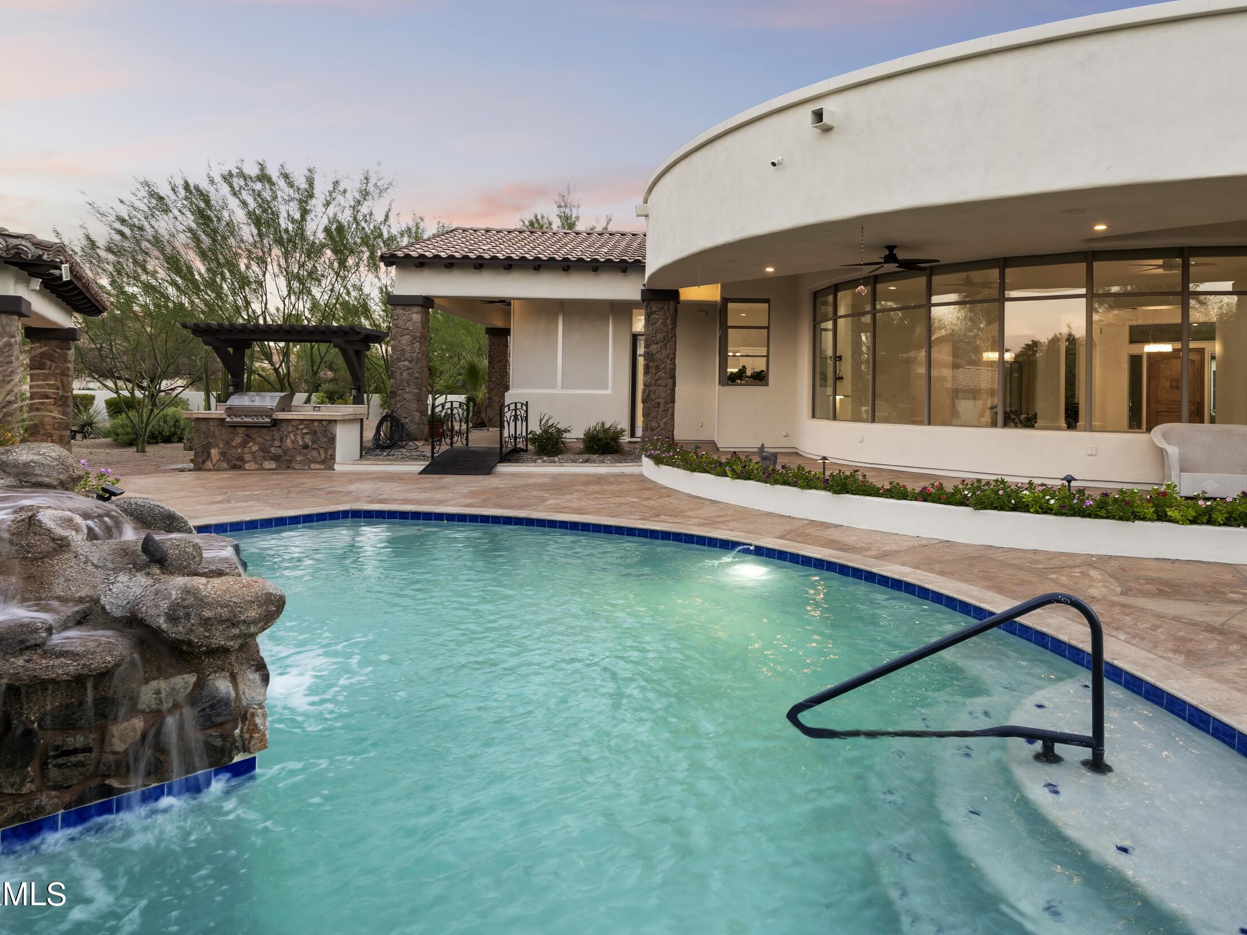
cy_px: 379
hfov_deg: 76.7
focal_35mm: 22
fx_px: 780
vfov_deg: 61.4
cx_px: 727
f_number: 9
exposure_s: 1/8
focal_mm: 16.5
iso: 800
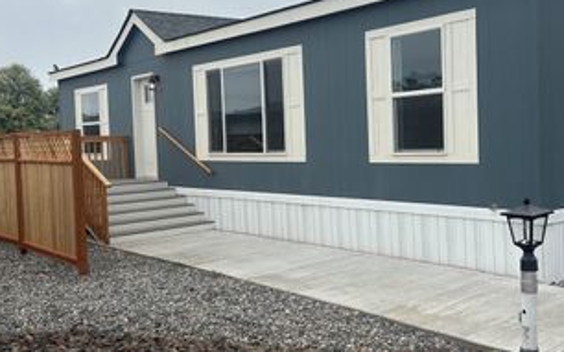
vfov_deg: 28.6
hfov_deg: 43.7
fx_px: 691
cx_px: 378
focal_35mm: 45
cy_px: 159
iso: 50
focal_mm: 5.96
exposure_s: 1/1876
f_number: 1.6
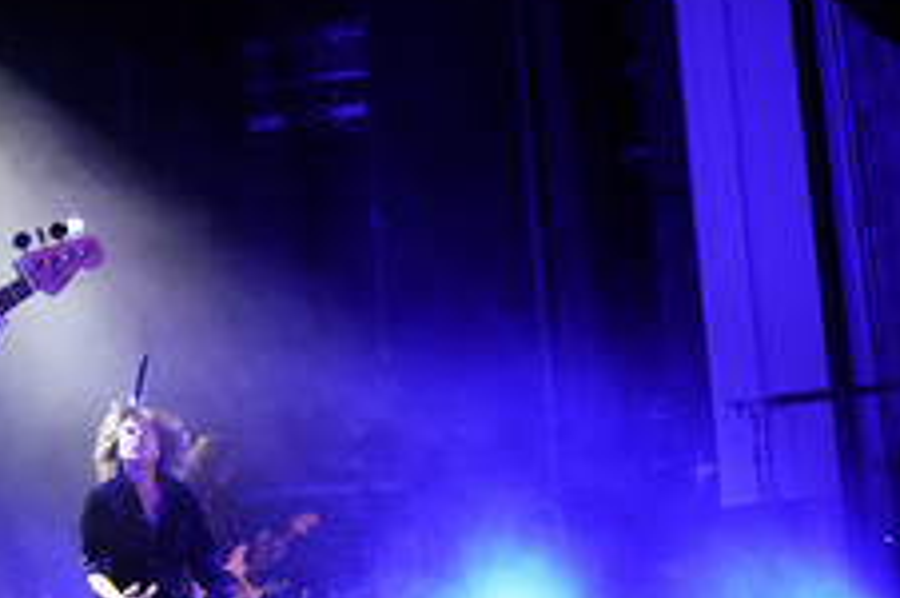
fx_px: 1797
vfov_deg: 18.8
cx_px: 58
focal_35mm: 72
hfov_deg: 26.9
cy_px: 411
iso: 2500
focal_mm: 36
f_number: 5.6
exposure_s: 1/320
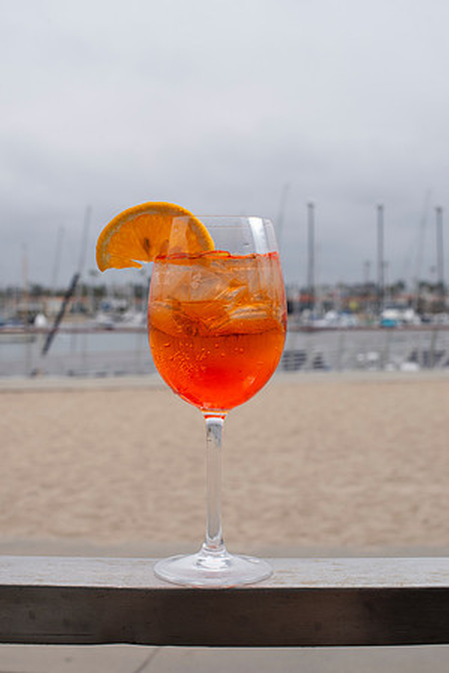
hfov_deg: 27.0
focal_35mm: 50
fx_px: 935
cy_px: 336
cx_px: 224
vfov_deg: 39.6
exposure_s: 1/250
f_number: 9
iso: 200
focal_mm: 50
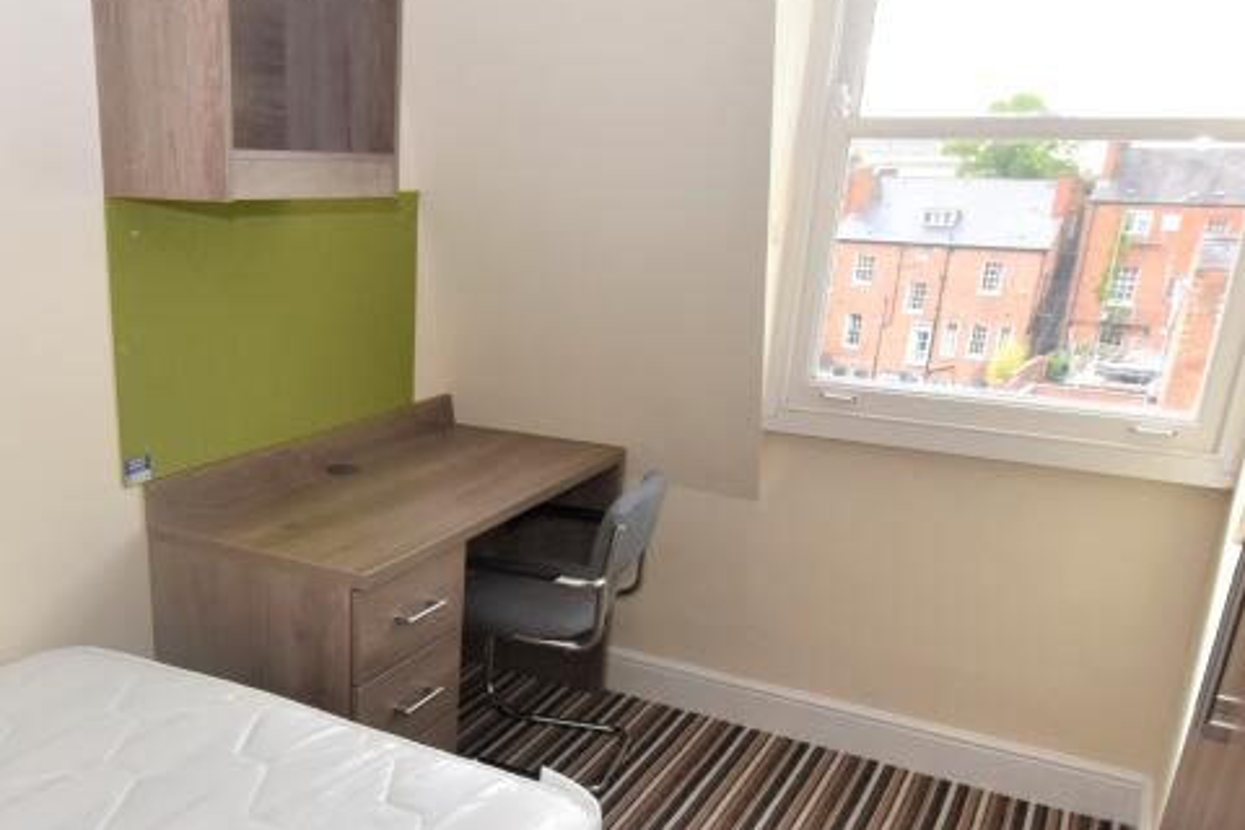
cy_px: 619
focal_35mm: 32
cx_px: 394
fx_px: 1107
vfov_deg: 40.0
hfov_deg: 57.2
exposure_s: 1/125
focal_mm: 10
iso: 320
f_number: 5.6
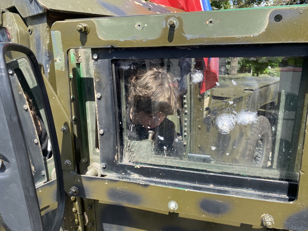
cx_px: 154
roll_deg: -0.7
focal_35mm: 26
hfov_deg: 67.3
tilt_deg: -15.9
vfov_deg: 53.1
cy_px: 116
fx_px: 231
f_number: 1.8
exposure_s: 1/1258
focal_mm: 4.25
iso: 32
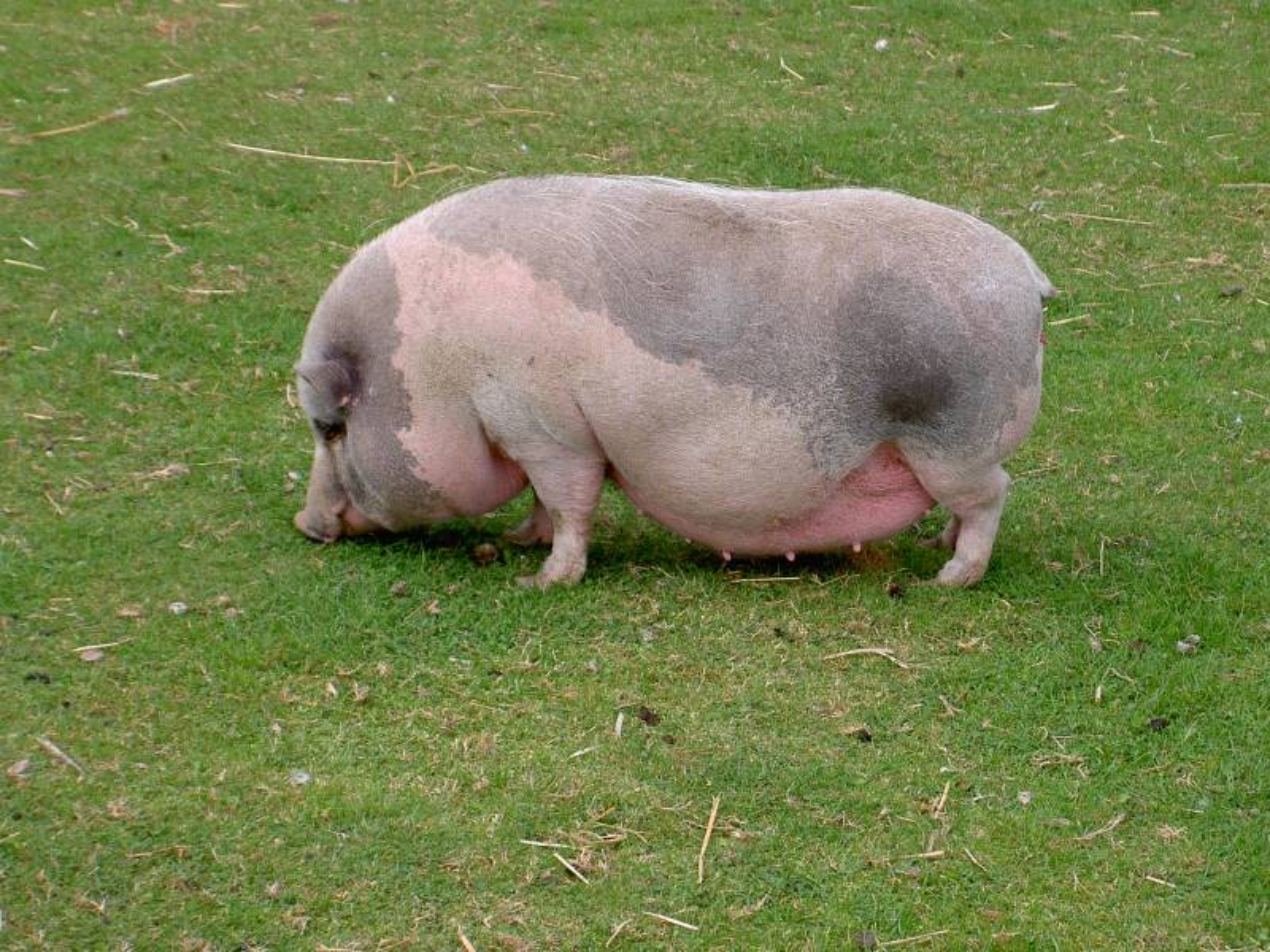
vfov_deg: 12.8
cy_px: 476
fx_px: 4256
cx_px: 635
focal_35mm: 116
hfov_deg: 17.0
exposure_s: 1/200
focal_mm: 24
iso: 100
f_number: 4.9
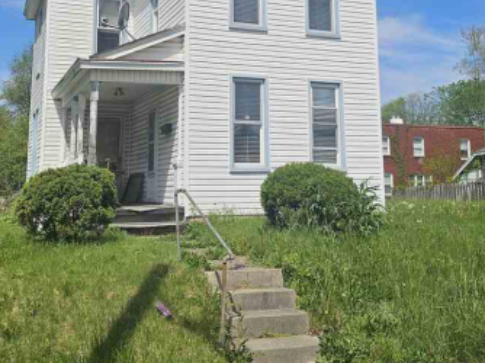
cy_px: 80
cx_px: 262
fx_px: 644
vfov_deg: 30.8
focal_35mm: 46
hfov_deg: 41.2
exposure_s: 1/1854
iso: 10
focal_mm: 6.3
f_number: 1.7
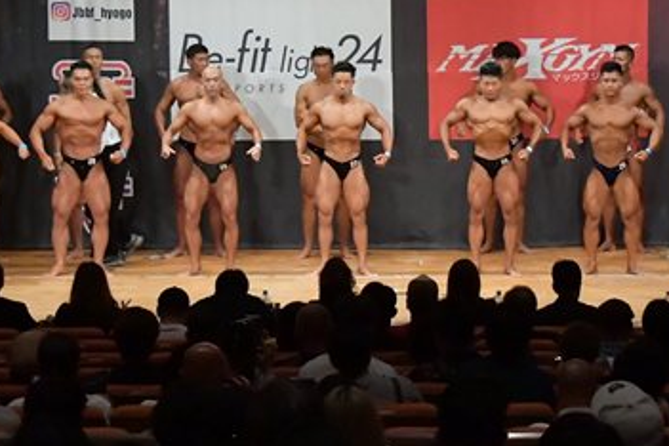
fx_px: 2955
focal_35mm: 159
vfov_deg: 8.6
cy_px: 15
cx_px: 453
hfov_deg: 12.9
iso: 9000
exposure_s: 1/400
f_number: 5.6
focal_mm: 48
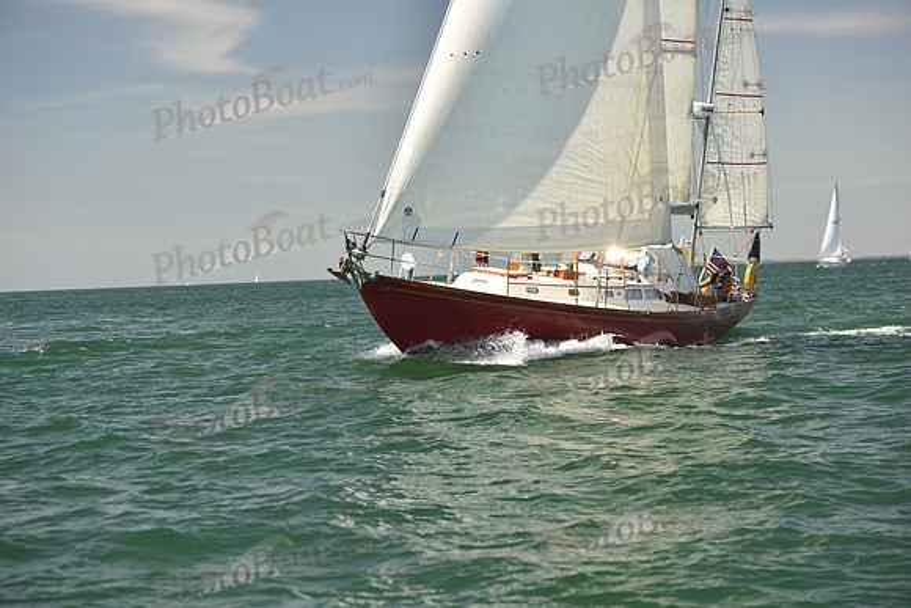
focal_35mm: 92
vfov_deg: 14.9
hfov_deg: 22.1
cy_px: 304
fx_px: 2329
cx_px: 456
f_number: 4.5
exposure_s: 1/800
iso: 250
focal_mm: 92
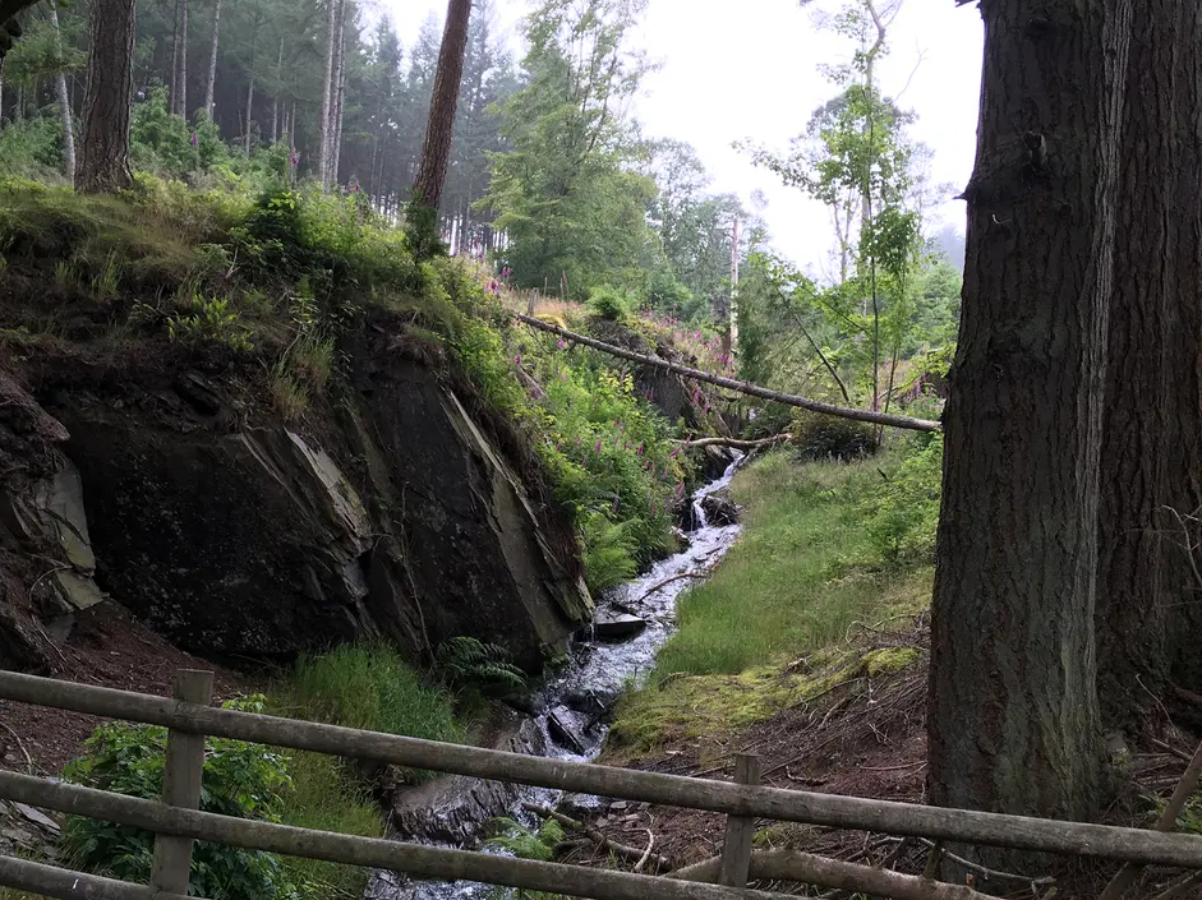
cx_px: 602
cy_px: 541
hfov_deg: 50.2
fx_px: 1284
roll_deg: -6.0
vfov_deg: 38.5
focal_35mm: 37
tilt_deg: +5.9
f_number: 2.2
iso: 25
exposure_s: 1/242
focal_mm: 4.15
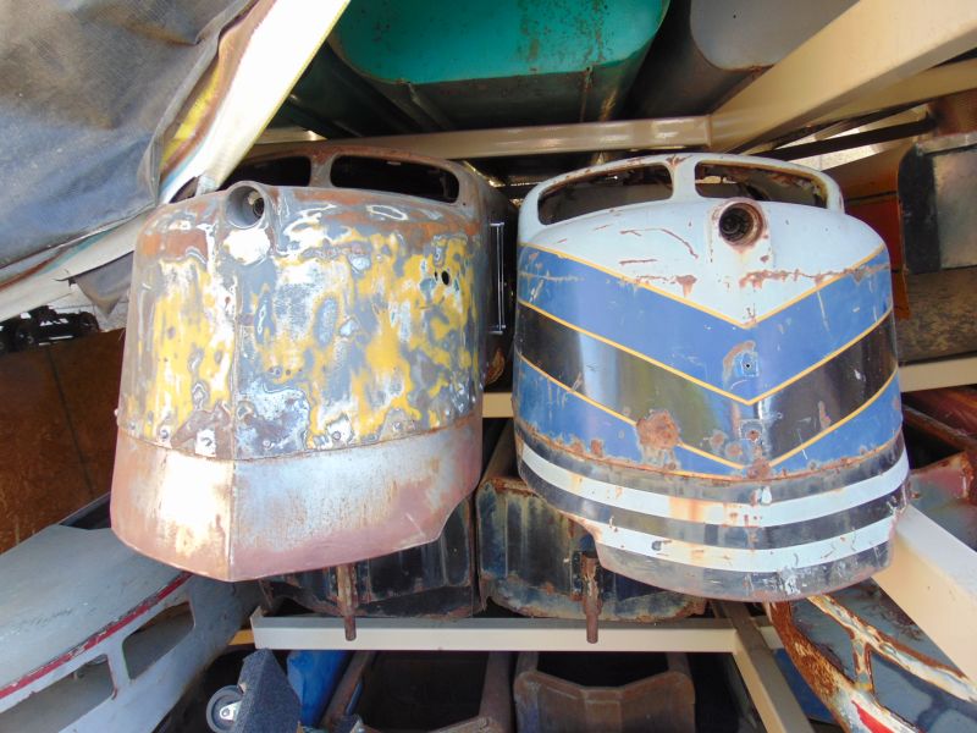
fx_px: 706
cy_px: 366
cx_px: 488
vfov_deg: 54.9
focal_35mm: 25
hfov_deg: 69.4
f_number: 3
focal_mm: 4.5
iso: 80
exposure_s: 1/60
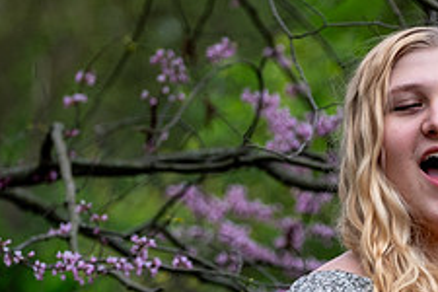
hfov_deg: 6.1
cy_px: 268
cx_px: 341
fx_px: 4112
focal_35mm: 338
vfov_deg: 4.1
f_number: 2.8
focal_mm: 87.1
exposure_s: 1/500
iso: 250
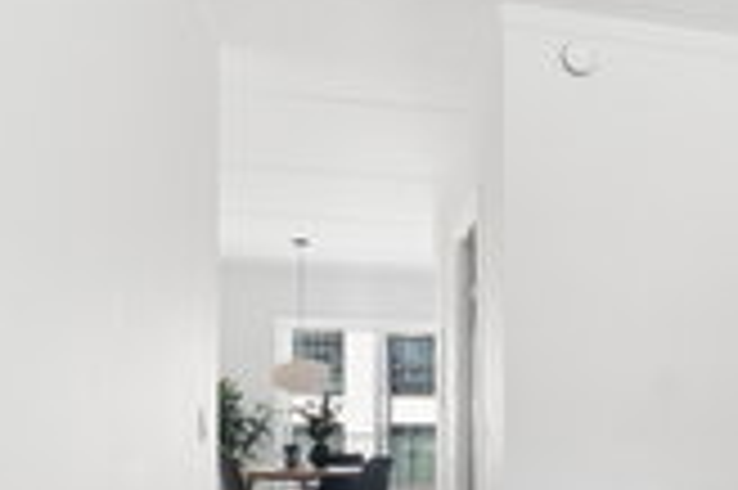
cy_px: 461
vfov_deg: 29.0
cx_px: 612
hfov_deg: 42.1
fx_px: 901
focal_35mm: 44
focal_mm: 12
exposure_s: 1/30
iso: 200
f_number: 8
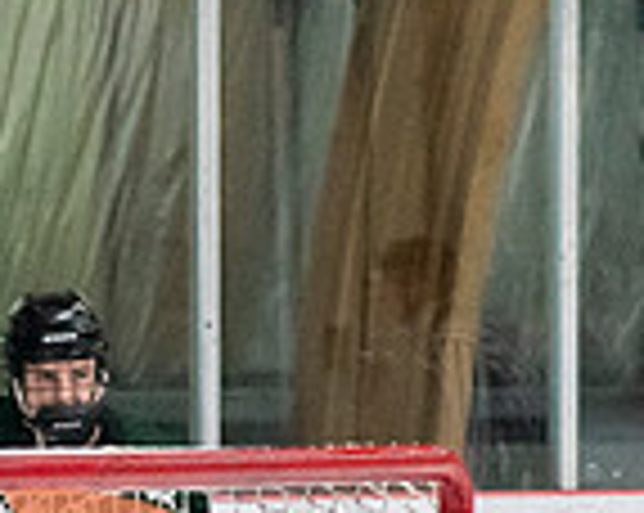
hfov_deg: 3.9
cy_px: 846
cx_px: 1037
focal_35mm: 497
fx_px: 9460
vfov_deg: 3.1
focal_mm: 75
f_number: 3.2
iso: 2000
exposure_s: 1/640
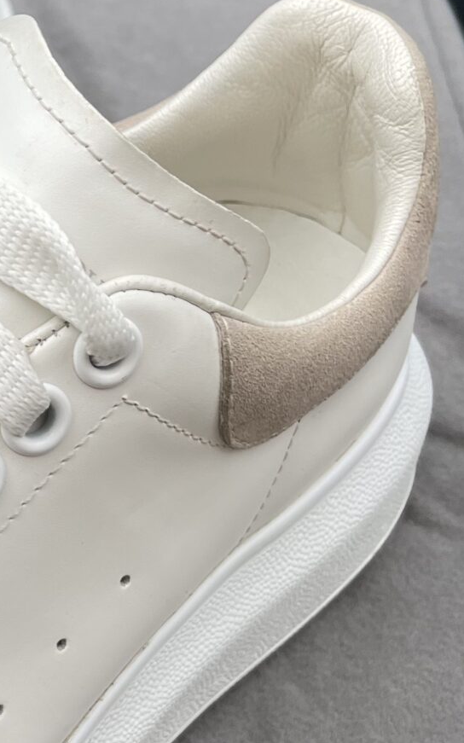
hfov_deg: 14.8
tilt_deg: -48.6
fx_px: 1640
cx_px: -263
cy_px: 274
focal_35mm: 81
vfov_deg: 25.4
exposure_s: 1/271
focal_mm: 5.1
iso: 32
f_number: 1.6
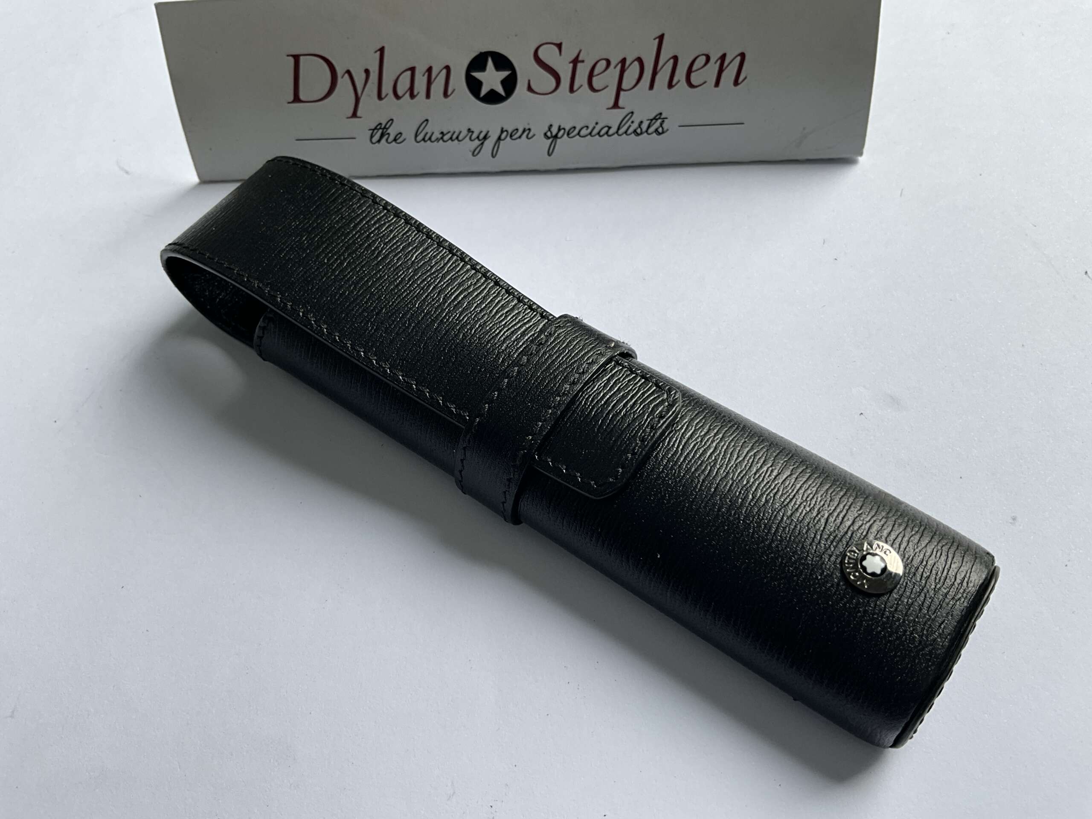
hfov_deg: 61.7
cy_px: 410
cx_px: 546
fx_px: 915
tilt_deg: -56.9
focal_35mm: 29
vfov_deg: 48.2
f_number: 1.8
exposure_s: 1/123
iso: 16
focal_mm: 3
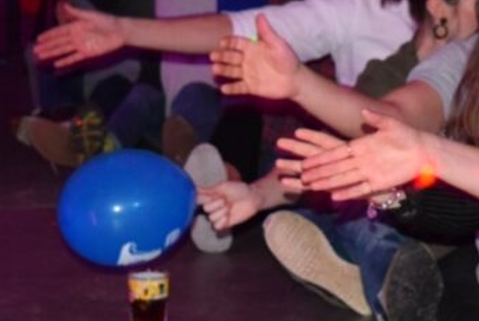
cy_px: 63
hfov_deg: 14.4
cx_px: 515
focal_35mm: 139
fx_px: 1852
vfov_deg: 9.9
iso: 3200
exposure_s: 1/60
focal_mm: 40
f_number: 4.8
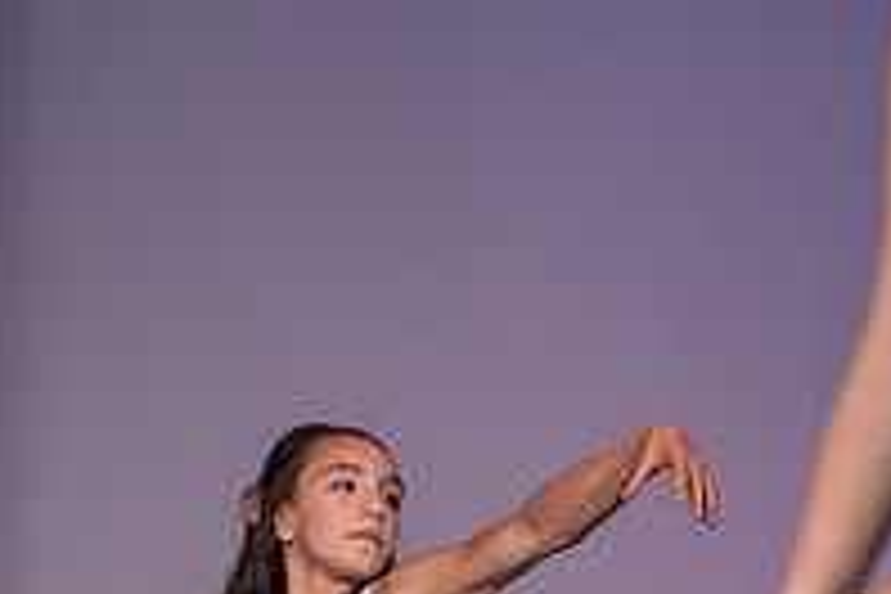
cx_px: 428
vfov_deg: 5.1
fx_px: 6583
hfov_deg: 7.7
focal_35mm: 266
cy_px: 1008
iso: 500
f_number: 2.8
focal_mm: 117
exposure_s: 1/500
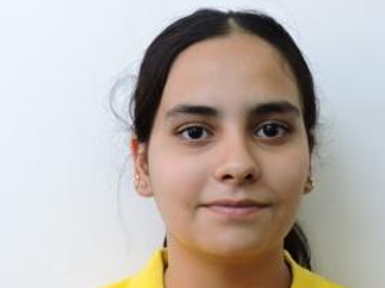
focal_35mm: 70
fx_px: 778
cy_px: 226
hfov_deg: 27.8
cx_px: 209
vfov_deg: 20.8
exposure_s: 1/15
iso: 400
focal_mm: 7.7
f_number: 3.4
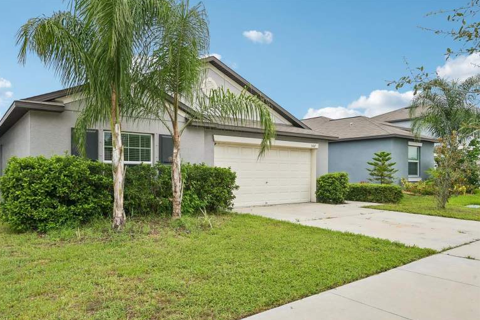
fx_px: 327
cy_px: 164
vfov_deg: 52.1
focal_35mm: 25
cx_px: 231
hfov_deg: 72.5
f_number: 8
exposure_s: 1/800
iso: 400
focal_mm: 23.5
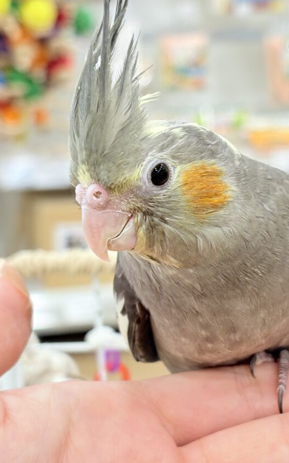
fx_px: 996
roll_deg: +2.6
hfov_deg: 16.4
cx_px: 224
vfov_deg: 26.1
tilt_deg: -10.3
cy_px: 228
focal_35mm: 79
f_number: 1.6
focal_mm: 5.96
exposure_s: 1/50
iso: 64
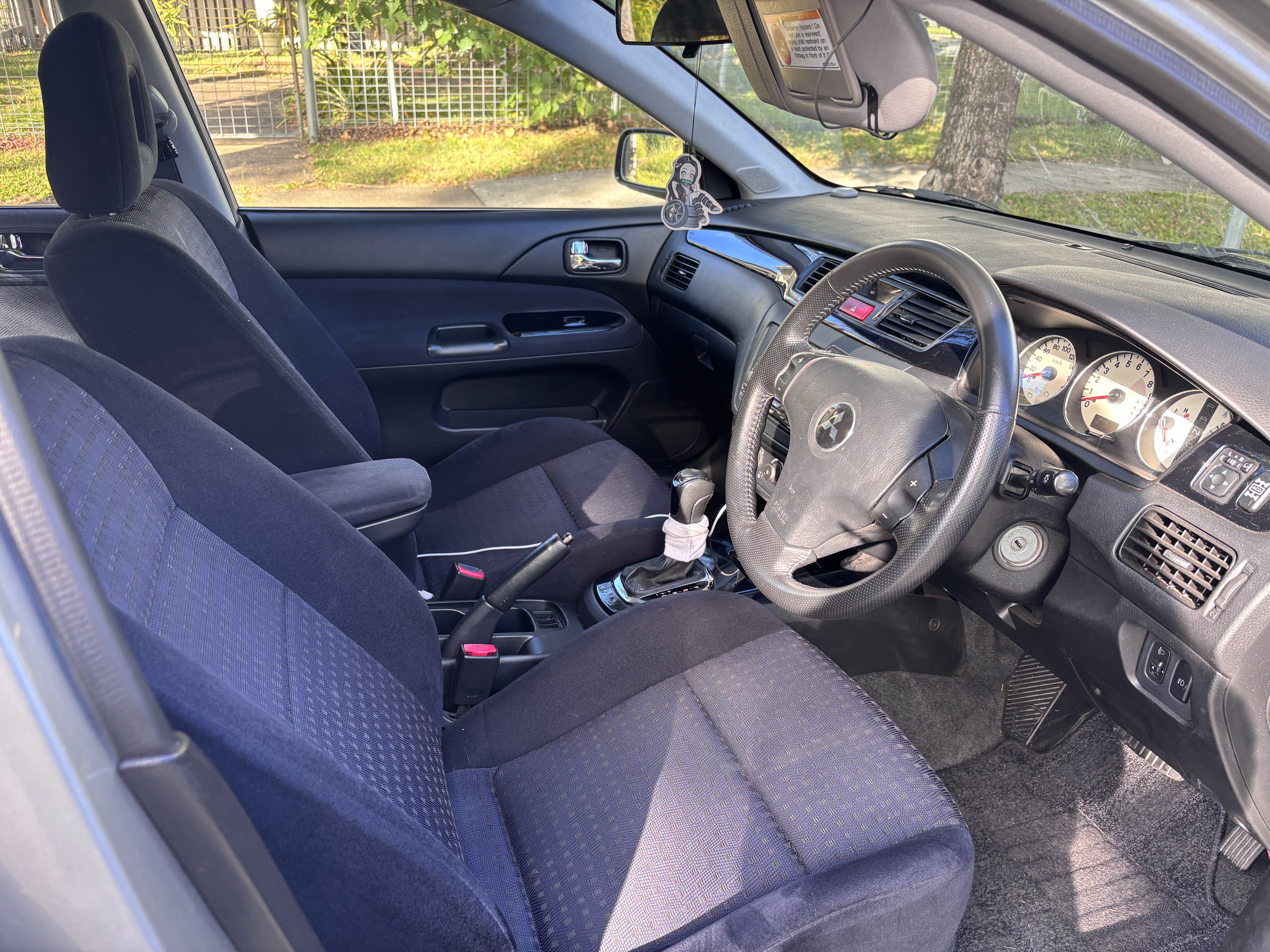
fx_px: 954
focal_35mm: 26
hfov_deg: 67.3
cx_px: 635
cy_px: 476
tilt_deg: -28.6
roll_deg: -4.1
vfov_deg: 53.1
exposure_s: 1/121
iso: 64
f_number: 1.6
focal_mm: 5.96
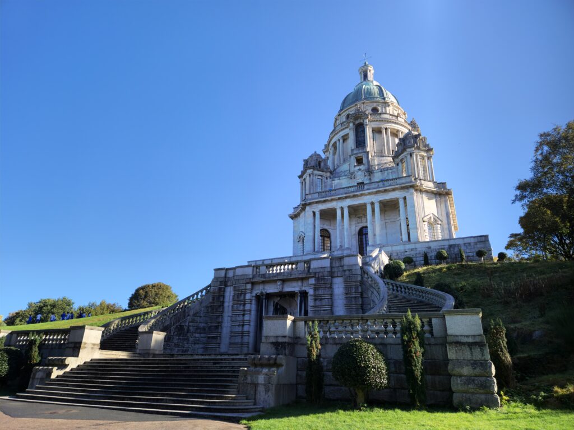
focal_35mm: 23
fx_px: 381
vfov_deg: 58.9
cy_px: 215
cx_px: 287
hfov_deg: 73.9
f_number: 1.8
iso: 50
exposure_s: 1/648
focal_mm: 5.4
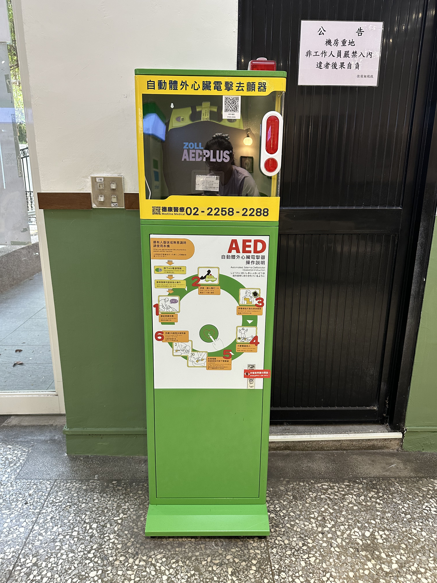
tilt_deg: -15.9
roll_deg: +0.0
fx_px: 404
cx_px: 218
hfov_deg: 56.8
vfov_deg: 71.6
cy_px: 292
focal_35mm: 24
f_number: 1.78
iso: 200
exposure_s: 1/120
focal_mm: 6.86
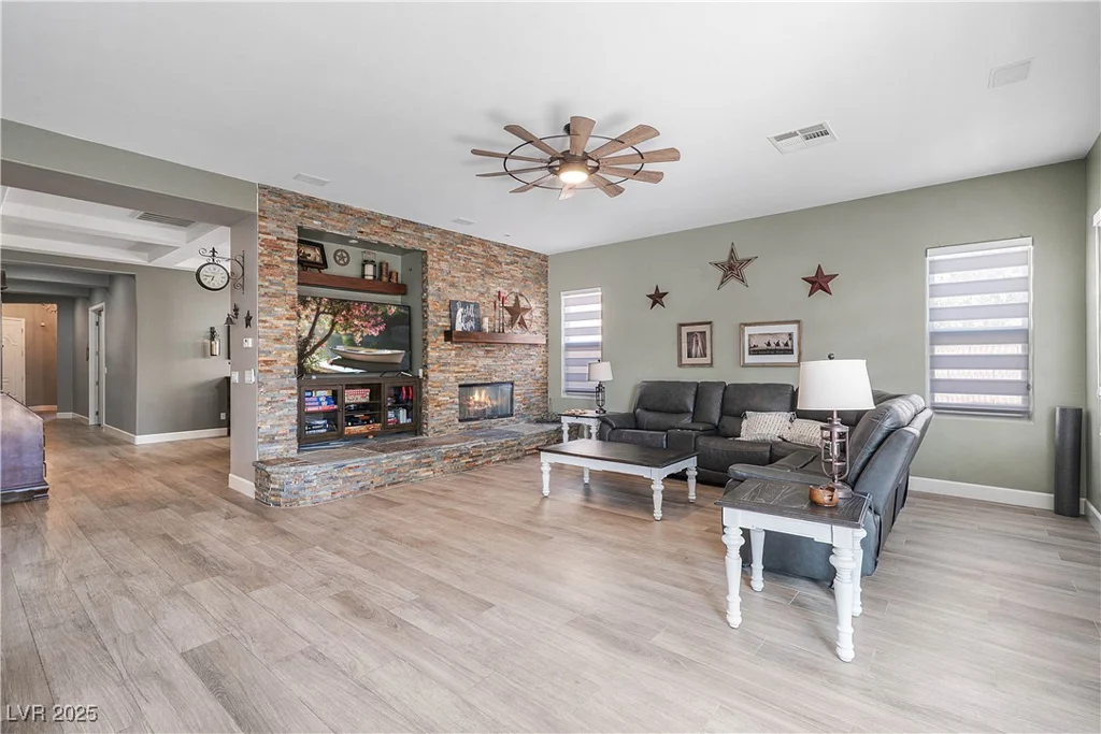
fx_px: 489
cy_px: 367
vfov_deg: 73.8
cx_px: 550
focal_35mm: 16
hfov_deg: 96.7
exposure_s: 1/13
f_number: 10
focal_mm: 16
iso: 500
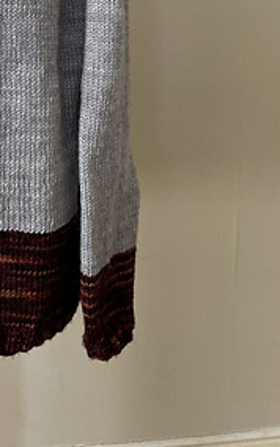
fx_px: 755
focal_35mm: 62
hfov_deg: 19.3
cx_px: -88
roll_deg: +0.7
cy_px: -17
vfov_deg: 30.2
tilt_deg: -8.2
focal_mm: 4.2
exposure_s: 1/121
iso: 80
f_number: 1.6
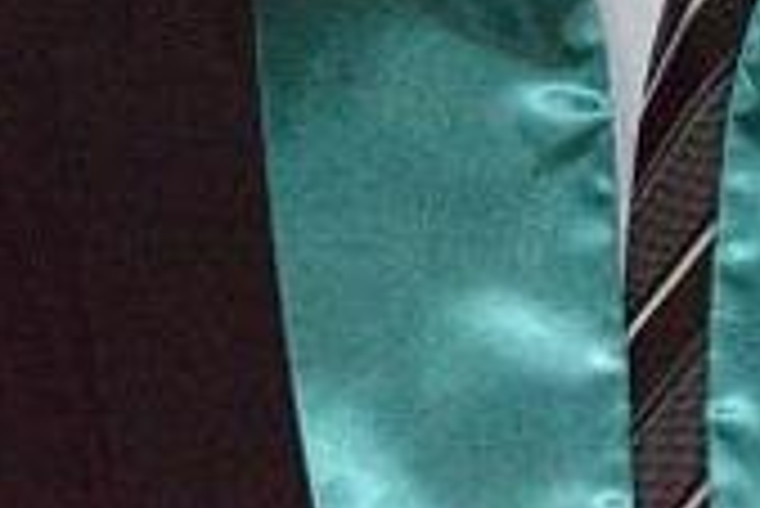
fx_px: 6740
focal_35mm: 319
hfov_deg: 6.5
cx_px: 238
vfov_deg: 4.3
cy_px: -521
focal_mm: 70
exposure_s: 1/125
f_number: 2.8
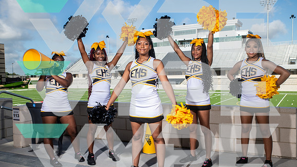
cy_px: 89
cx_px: 148
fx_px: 284
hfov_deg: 55.3
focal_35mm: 36
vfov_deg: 32.8
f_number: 7.1
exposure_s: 1/320
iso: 100
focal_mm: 34
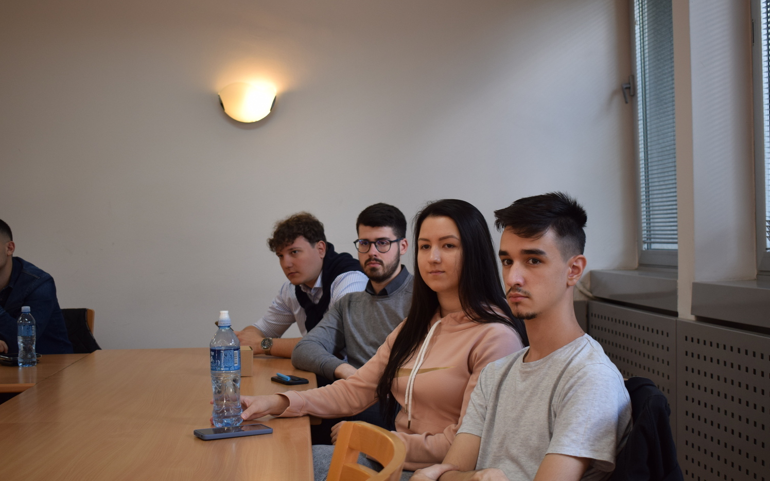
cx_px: 385
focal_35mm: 48
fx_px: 997
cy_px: 243
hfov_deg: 42.2
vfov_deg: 27.1
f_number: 4.2
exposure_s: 1/80
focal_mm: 31
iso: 400
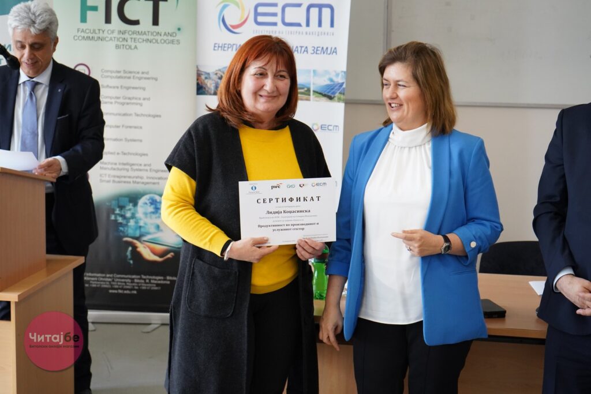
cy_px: 197
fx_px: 1149
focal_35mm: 70
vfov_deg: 19.5
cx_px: 296
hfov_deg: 28.8
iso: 4000
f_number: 5.6
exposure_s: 1/250
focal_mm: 70
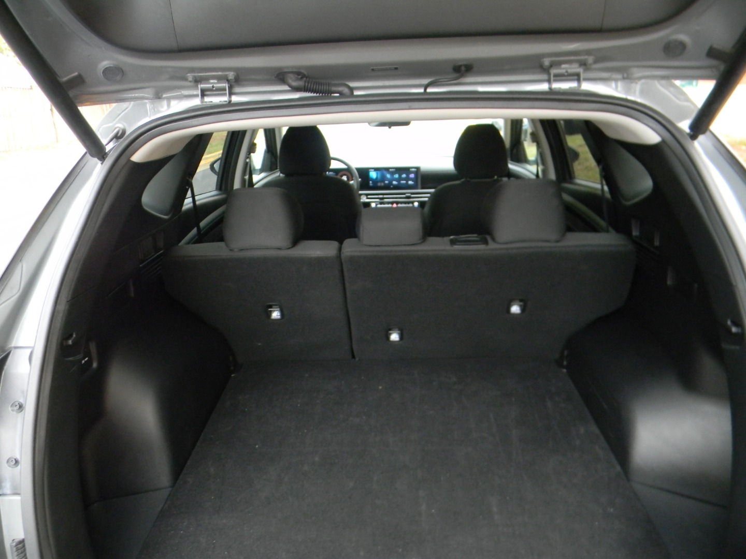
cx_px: 373
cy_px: 280
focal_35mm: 28
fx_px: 603
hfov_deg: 63.4
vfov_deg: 49.7
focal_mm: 5
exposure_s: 1/30
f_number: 3.5
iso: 378
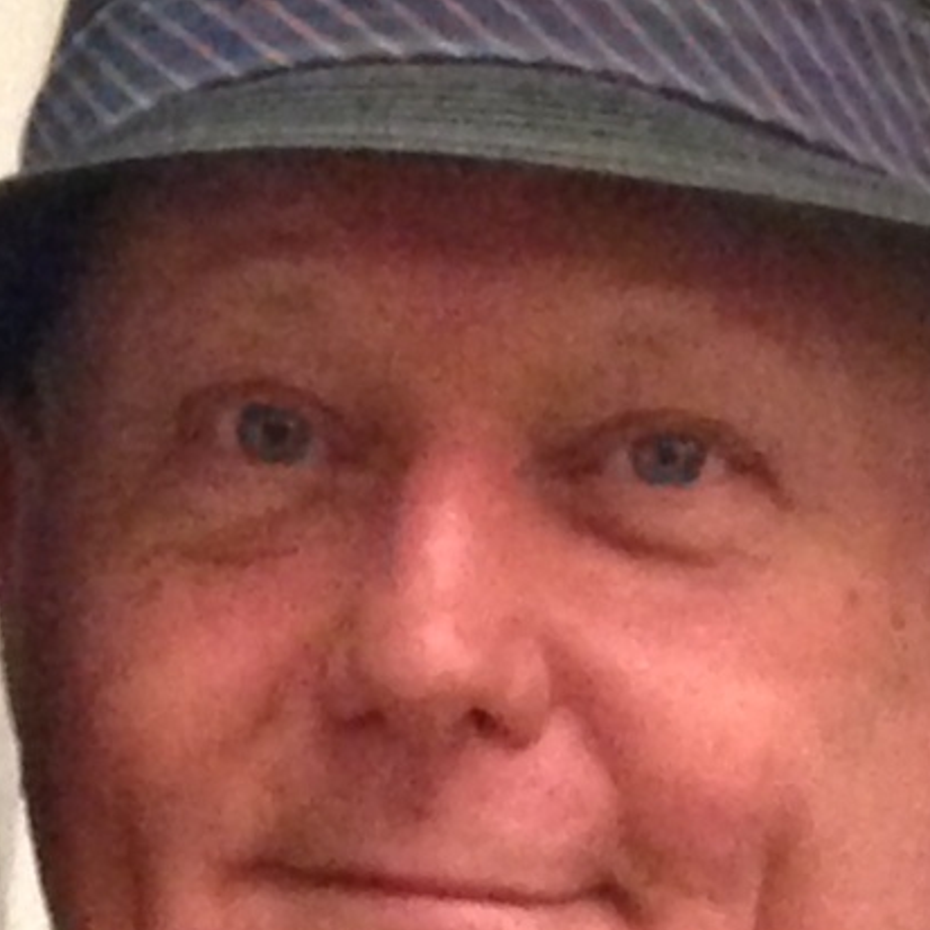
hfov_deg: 30.5
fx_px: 1702
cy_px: 450
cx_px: 529
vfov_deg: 30.6
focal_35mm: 56
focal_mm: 4.12
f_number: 2.4
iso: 500
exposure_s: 1/15
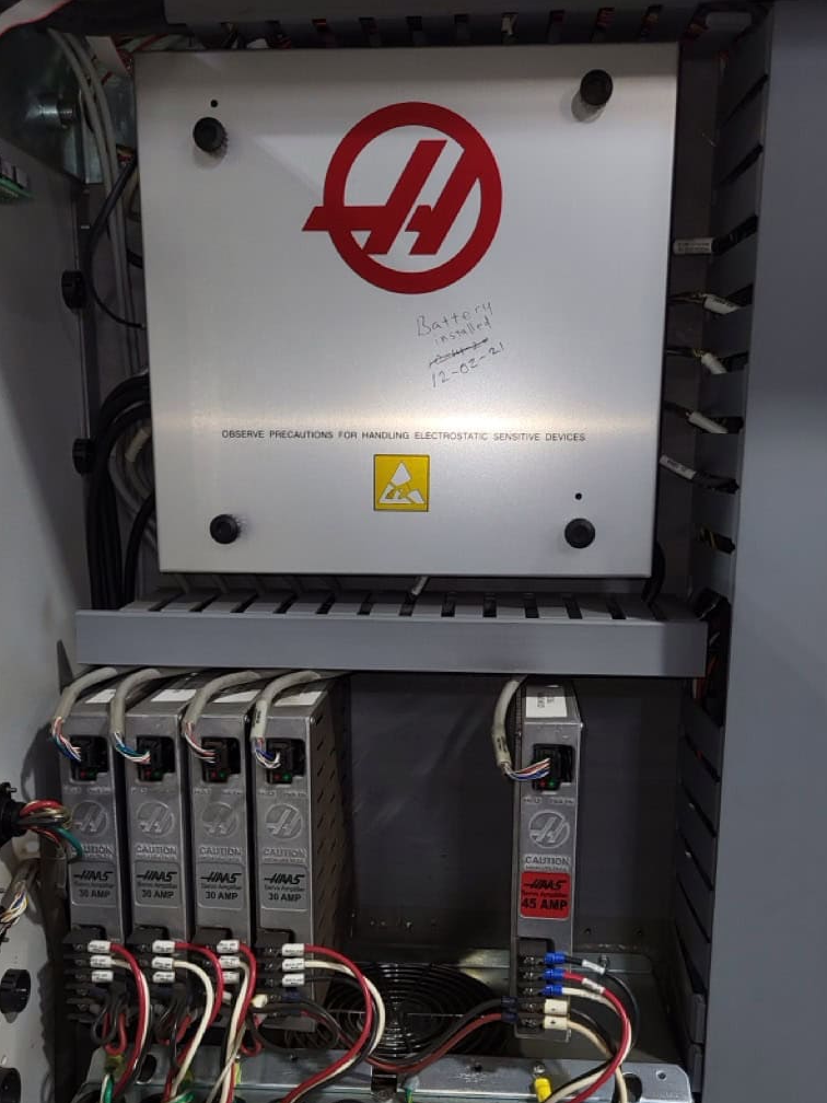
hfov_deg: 42.9
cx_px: 396
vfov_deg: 54.9
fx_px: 1051
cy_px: 663
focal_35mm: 33
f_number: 1.8
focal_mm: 5.4
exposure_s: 1/40
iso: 100
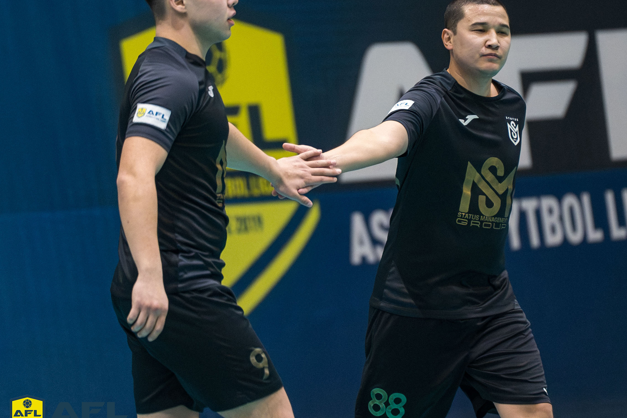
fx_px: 5766
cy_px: 192
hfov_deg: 6.2
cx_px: 381
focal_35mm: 331
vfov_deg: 4.2
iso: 12800
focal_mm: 180
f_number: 2.8
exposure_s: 1/1000
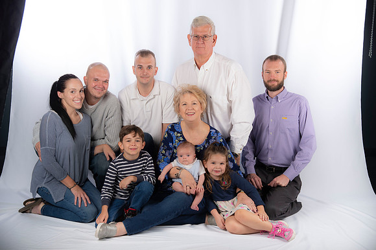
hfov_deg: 31.0
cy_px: 125
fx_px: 678
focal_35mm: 65
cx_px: 188
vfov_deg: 20.9
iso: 100
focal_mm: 65
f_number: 5.6
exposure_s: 1/200
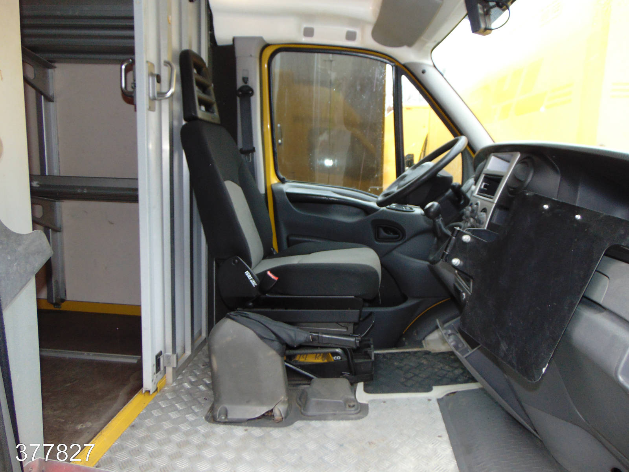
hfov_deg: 69.4
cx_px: 314
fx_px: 454
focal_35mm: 25
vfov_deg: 54.9
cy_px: 236
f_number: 3
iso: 200
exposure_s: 1/30
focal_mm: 4.5
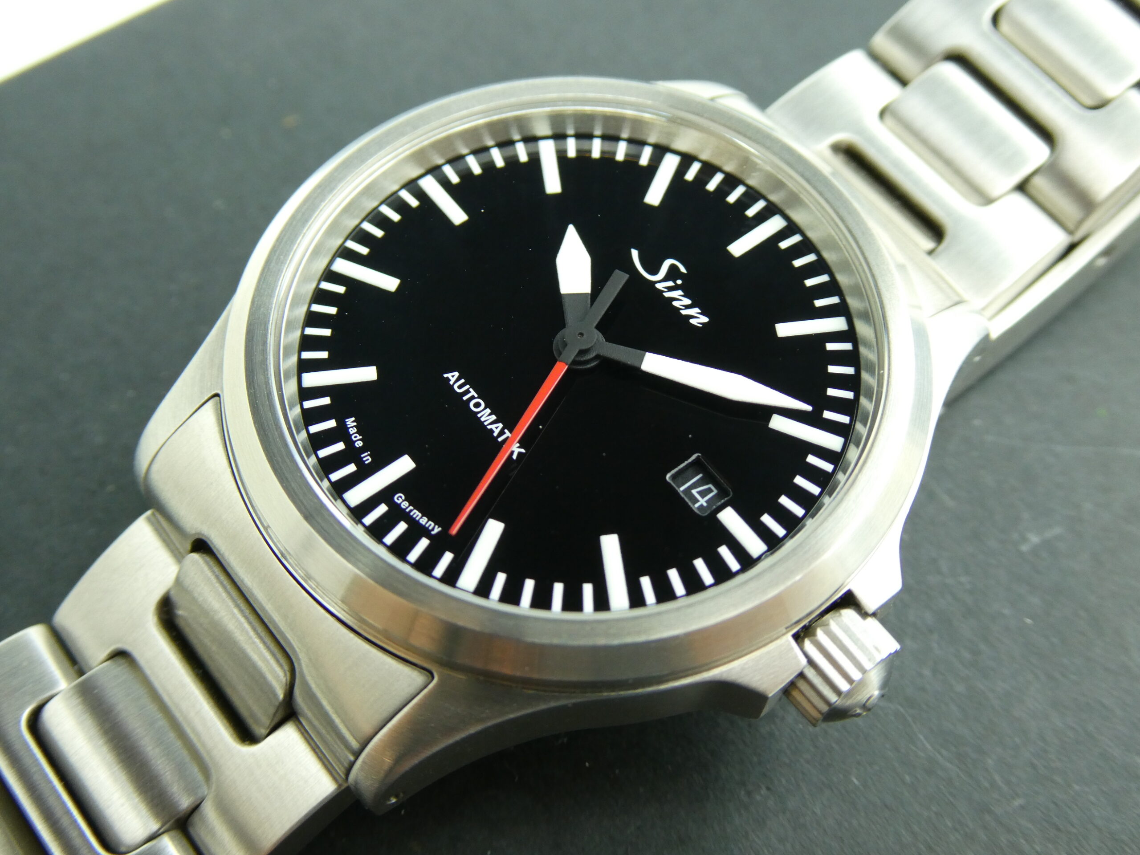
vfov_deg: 36.0
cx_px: 570
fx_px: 1317
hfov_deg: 46.8
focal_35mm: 40
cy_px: 428
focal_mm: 7.2
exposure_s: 1/80
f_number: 3.8
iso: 250
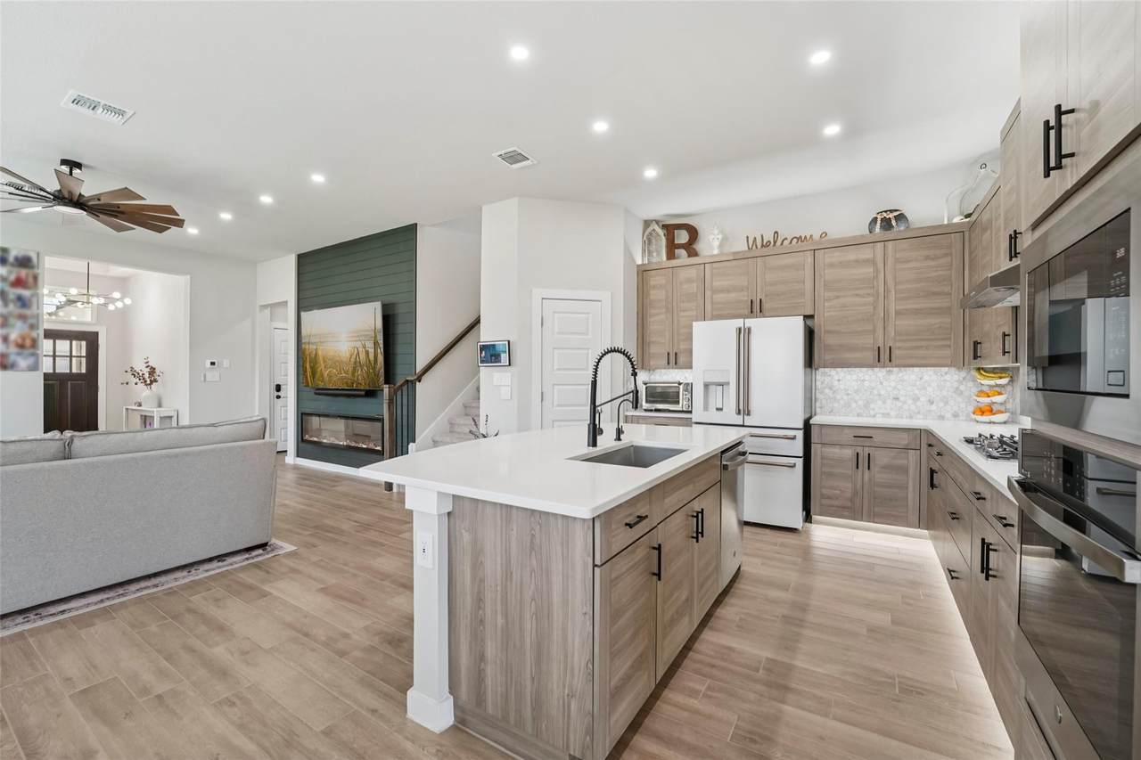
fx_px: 444
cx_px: 570
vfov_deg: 81.2
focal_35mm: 14
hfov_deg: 104.3
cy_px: 380
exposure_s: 1/30
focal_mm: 14
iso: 400
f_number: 8
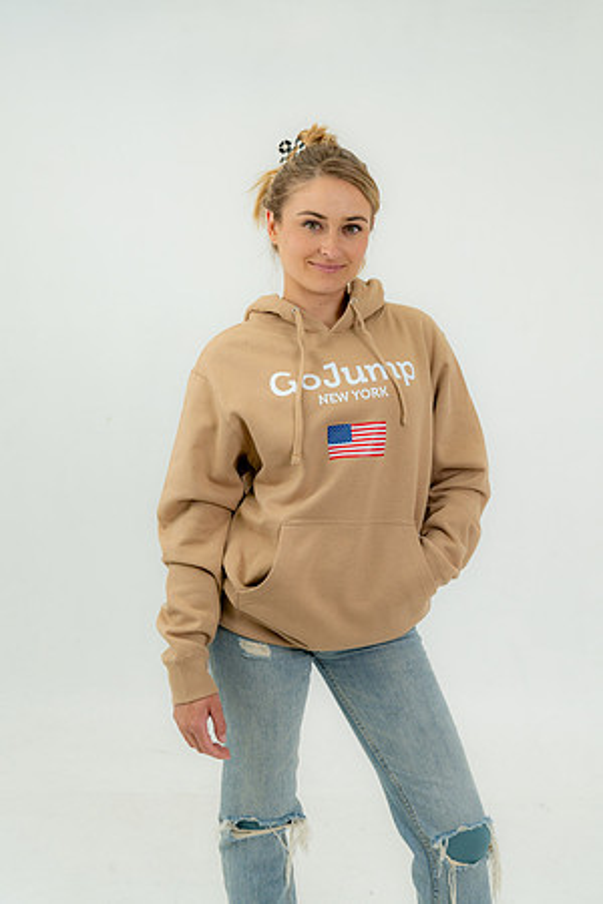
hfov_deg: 26.5
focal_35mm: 51
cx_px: 302
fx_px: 1281
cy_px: 452
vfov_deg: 38.9
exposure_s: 1/160
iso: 800
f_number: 8
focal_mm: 51
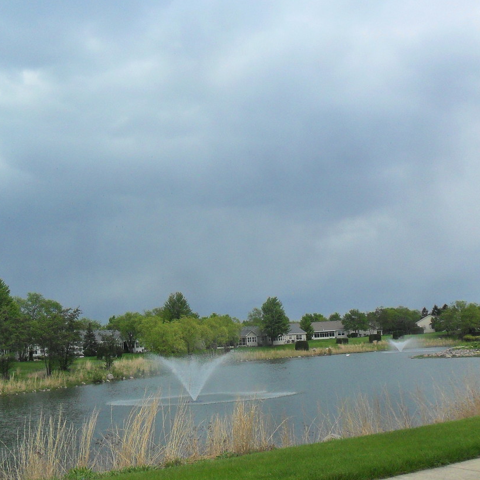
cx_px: 200
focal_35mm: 42
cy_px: 289
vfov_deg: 39.8
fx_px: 659
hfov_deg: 39.9
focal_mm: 4.9
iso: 100
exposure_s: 1/350
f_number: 8.9
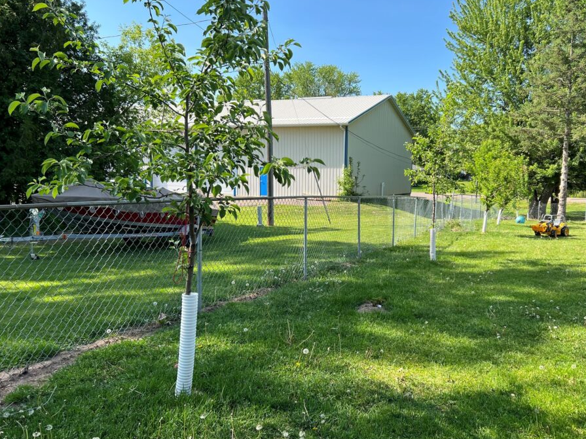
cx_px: 334
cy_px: 221
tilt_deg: -5.4
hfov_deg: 58.1
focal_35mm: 31
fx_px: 525
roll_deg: -0.5
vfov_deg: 45.4
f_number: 1.5
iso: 50
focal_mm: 5.7
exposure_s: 1/1295
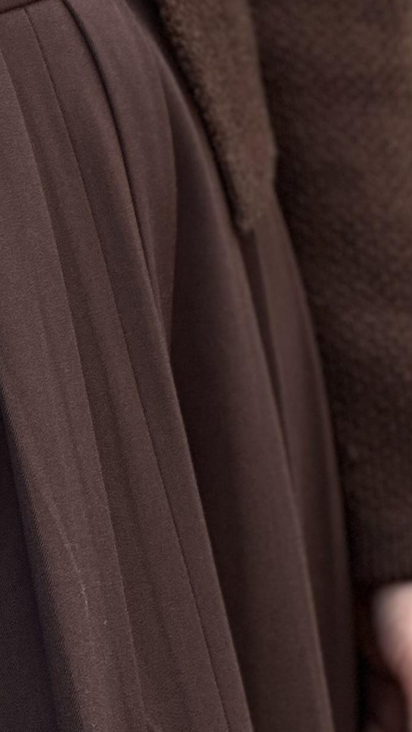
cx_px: -167
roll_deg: +0.6
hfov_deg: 4.4
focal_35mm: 275
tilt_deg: -8.6
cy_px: -398
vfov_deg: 7.7
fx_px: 5340
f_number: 2.8
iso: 32
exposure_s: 1/121
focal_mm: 9
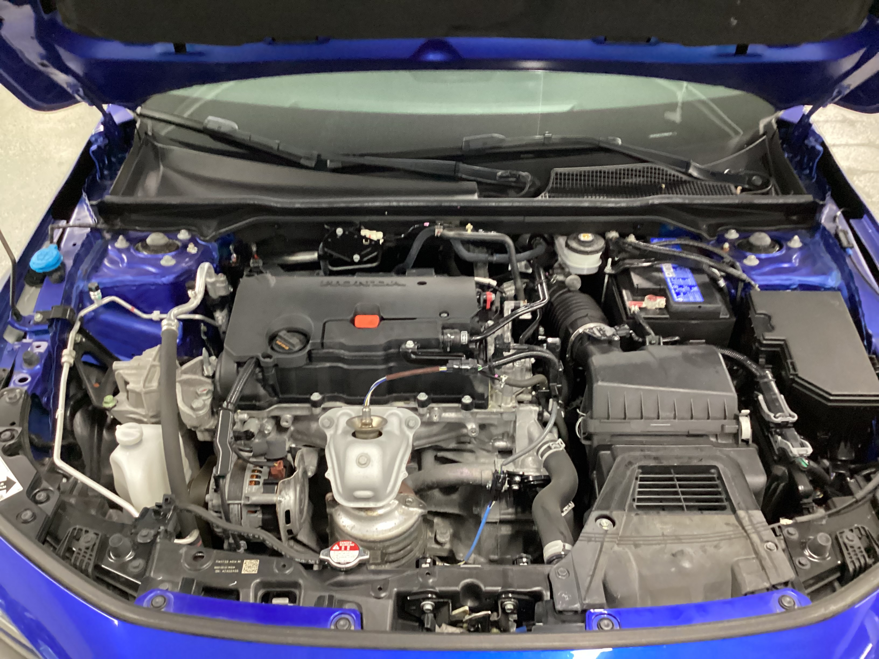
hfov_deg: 58.4
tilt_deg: -37.8
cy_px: 330
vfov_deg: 45.4
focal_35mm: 31
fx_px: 787
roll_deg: -0.4
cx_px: 440
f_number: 2.4
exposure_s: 1/30
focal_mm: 3.3
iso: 800
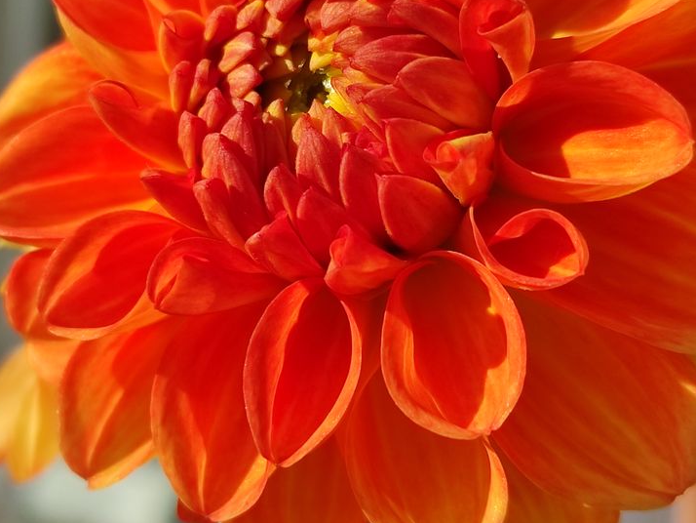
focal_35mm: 42
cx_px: 307
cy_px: 201
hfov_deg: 44.7
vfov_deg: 34.2
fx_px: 845
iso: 100
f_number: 1.89
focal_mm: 5.43
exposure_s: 1/2009
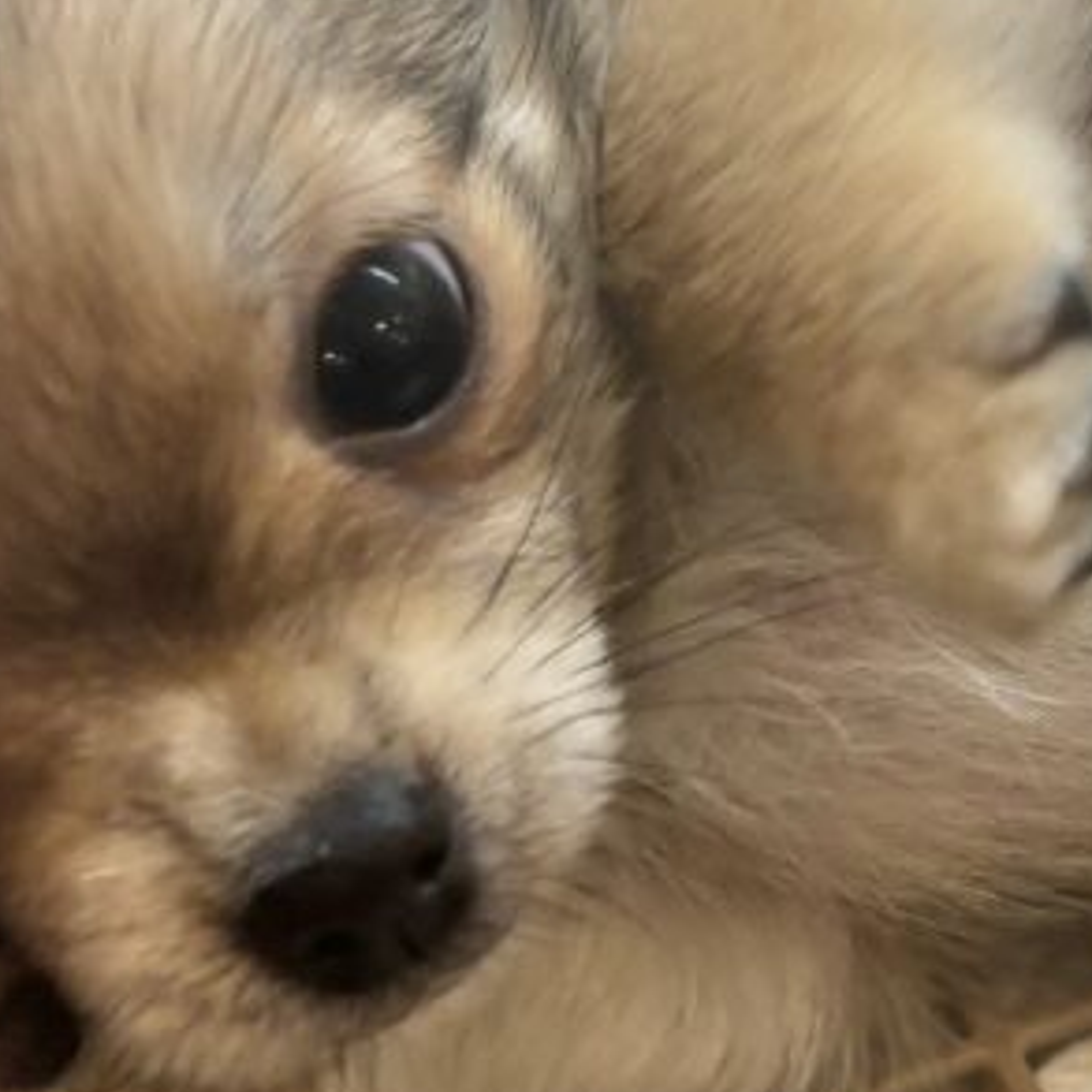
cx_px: 995
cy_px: 559
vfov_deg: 18.5
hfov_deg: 18.2
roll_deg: +8.8
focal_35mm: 94
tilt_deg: -38.1
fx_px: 3355
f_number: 1.6
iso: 100
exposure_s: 1/100
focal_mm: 5.96
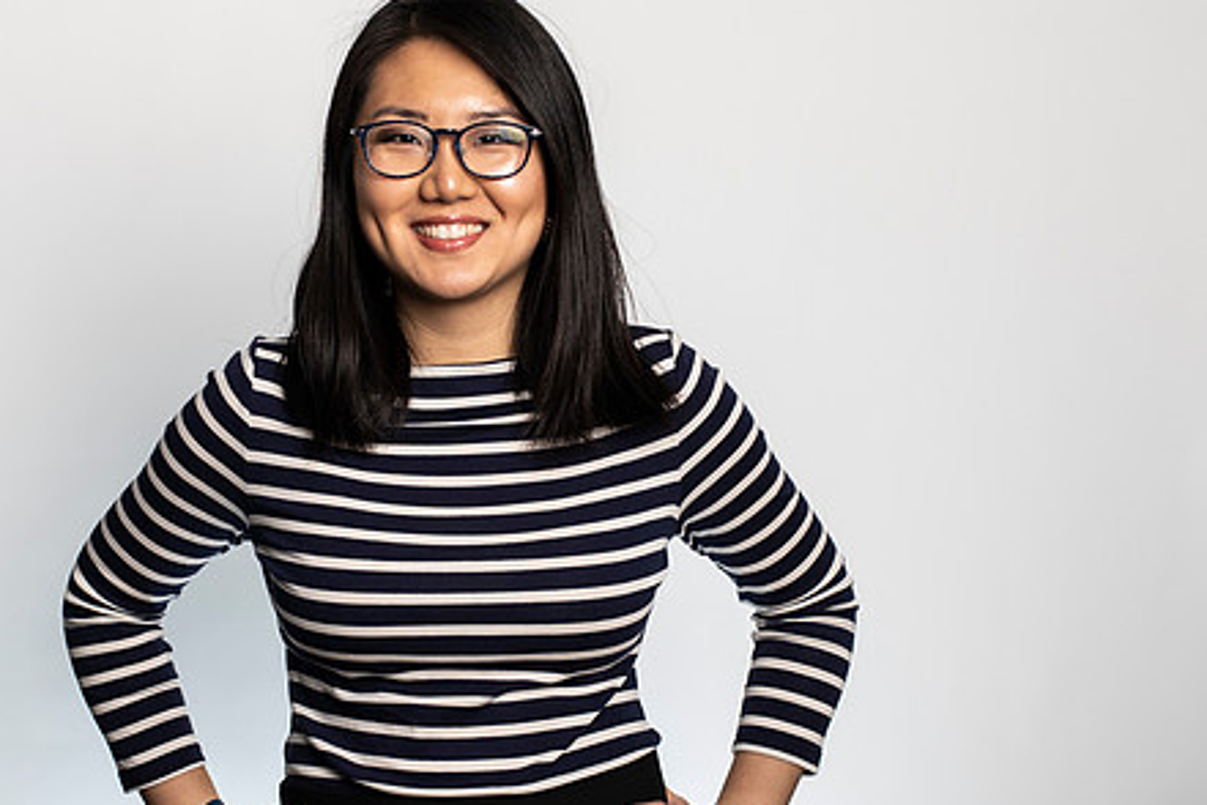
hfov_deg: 26.9
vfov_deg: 18.2
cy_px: 378
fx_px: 2514
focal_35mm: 75
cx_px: 470
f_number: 5.6
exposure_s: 1/200
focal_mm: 50
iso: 100
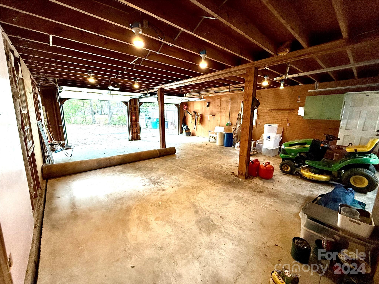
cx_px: 190
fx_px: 153
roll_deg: -0.3
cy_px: 142
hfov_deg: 102.1
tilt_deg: -9.6
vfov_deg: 85.7
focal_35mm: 14
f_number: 2.2
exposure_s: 1/120
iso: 250
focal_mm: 2.22
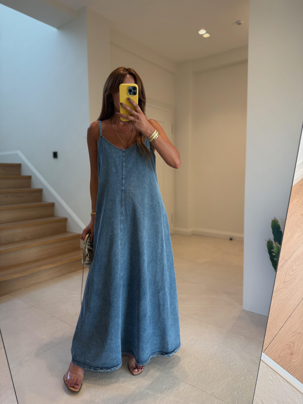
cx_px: 152
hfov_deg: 56.8
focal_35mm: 24
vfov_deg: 71.6
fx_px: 280
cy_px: 202
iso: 100
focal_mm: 6.76
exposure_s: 1/100
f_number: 1.78
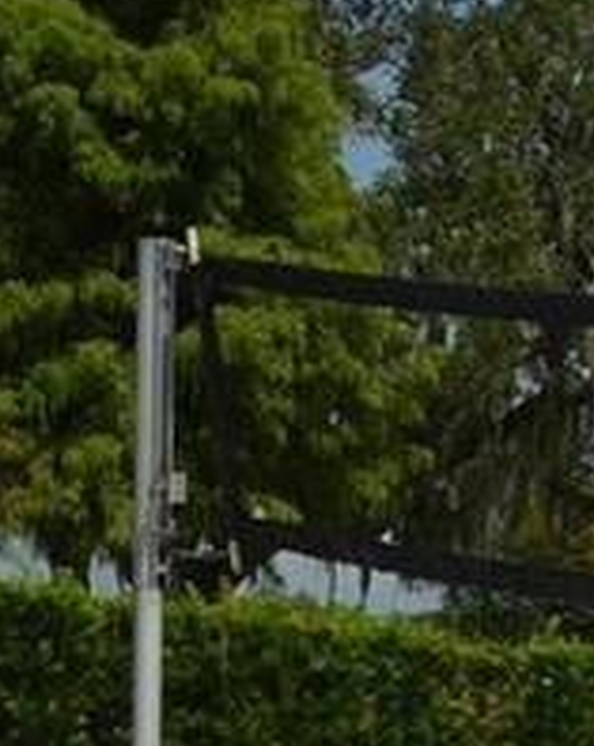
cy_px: 752
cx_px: 1502
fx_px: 4537
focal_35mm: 206
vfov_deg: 9.3
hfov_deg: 7.0
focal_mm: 24
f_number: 9
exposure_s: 1/400
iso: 100
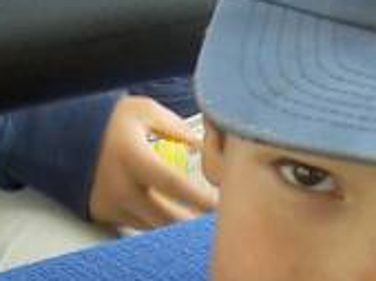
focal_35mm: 184
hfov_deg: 10.8
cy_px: 370
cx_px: 223
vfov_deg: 7.9
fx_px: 1996
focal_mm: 8
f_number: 2.8
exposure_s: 1/80
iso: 100
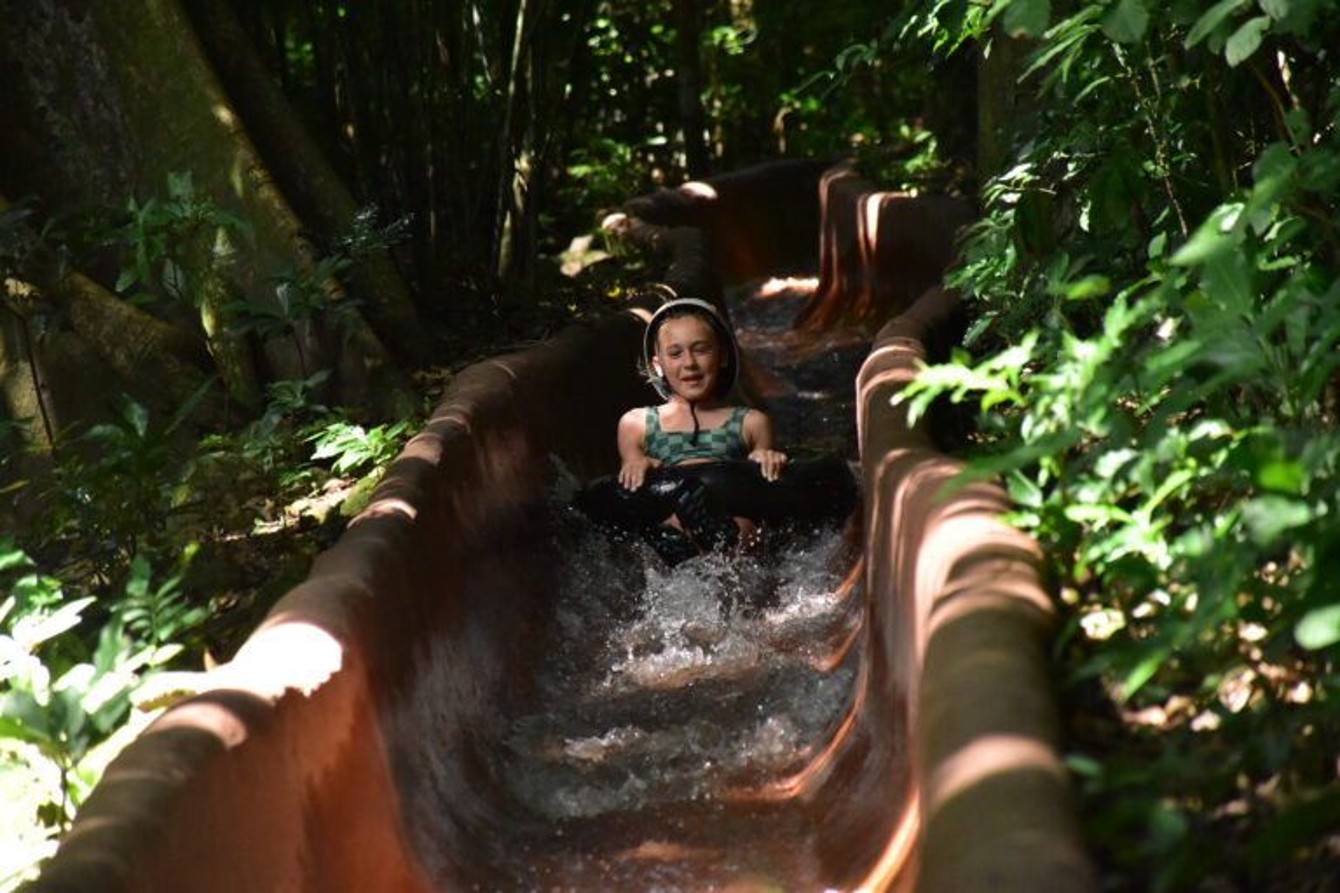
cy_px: 446
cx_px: 670
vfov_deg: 6.5
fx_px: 7816
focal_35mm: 210
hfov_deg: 9.8
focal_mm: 140
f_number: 5.6
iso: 3200
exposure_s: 1/320
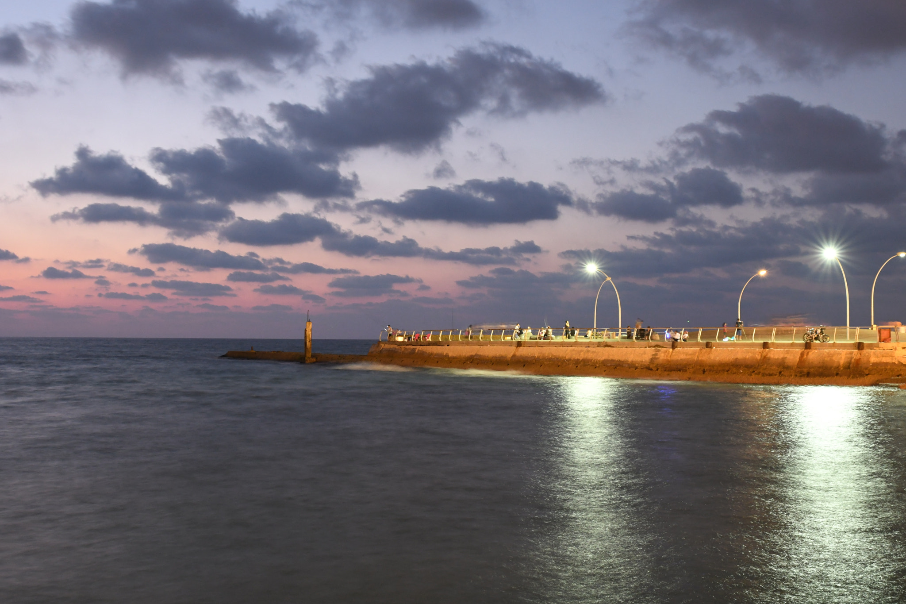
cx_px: 453
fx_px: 981
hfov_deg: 49.6
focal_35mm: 39
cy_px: 302
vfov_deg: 34.2
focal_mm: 26
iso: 1250
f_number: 10
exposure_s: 4
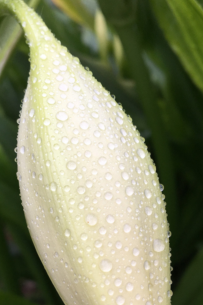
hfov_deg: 29.2
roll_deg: -16.1
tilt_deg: -44.7
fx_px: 389
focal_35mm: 46
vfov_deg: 41.9
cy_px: 215
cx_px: 116
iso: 25
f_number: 2.2
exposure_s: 1/373
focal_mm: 4.15
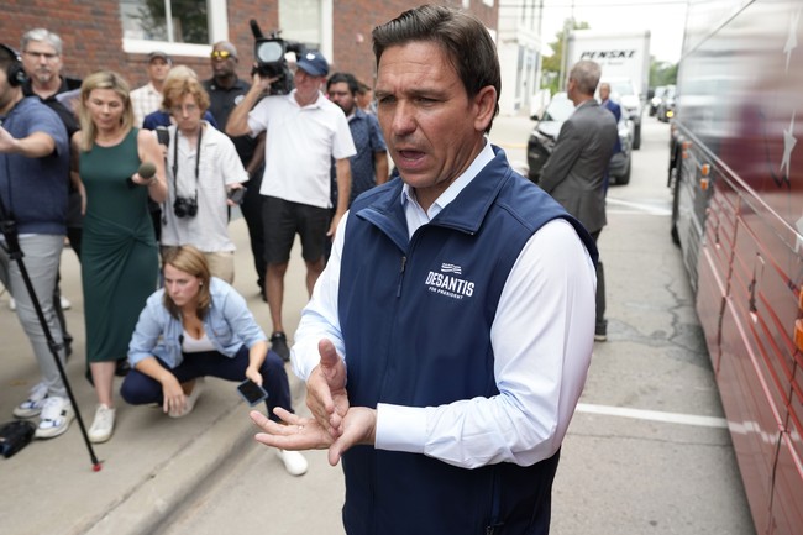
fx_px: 714
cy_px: 268
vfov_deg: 41.1
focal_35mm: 32
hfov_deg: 58.7
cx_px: 402
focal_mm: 32
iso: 640
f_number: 5
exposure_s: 1/320
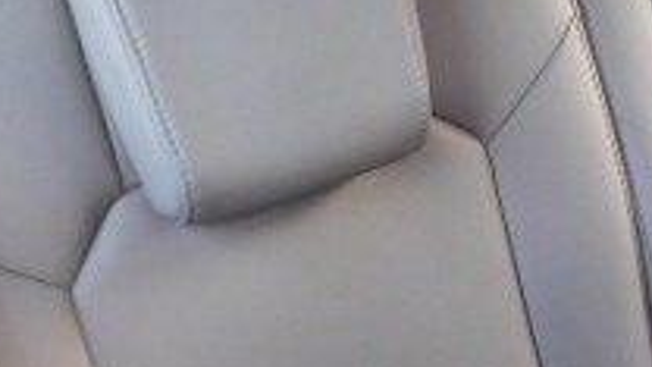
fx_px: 1331
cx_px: 602
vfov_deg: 15.7
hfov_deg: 26.5
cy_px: 135
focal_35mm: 77
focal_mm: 4
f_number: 3
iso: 400
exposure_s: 1/20
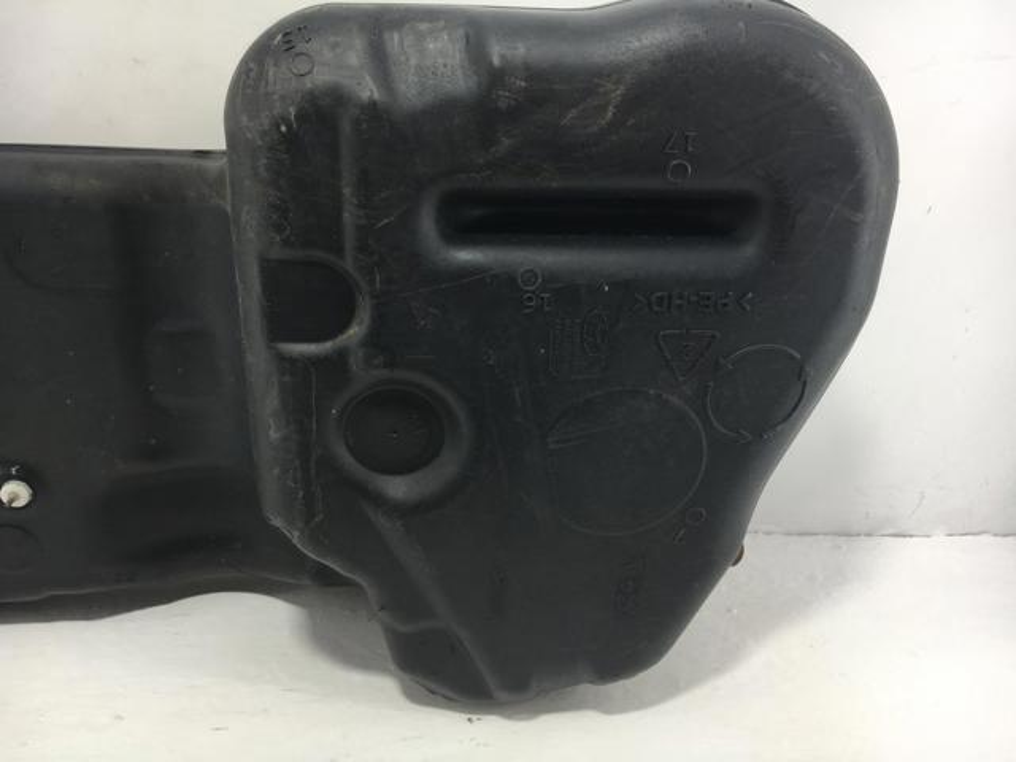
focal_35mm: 29
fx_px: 851
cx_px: 508
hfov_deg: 61.7
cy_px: 381
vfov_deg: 48.2
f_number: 2.2
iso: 25
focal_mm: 4.15
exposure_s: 1/145
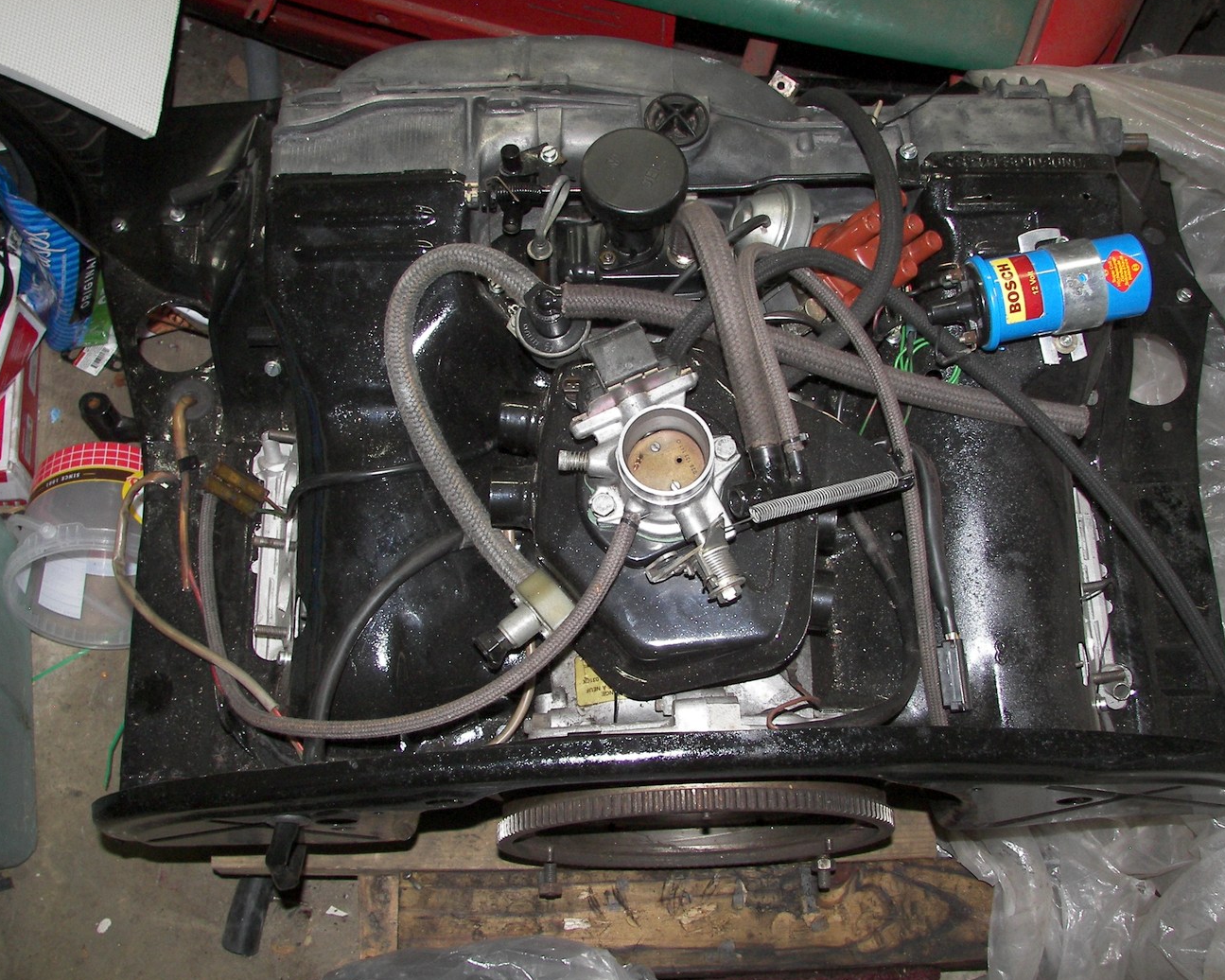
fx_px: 1378
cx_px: 626
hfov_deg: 47.9
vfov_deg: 39.2
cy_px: 490
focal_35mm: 38
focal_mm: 6
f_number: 2.8
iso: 100
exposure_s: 1/30
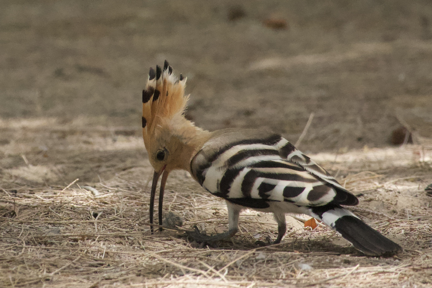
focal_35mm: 600
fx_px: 7199
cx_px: 216
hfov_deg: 3.4
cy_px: 144
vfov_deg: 2.3
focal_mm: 220
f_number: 4.5
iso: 2000
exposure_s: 1/4000
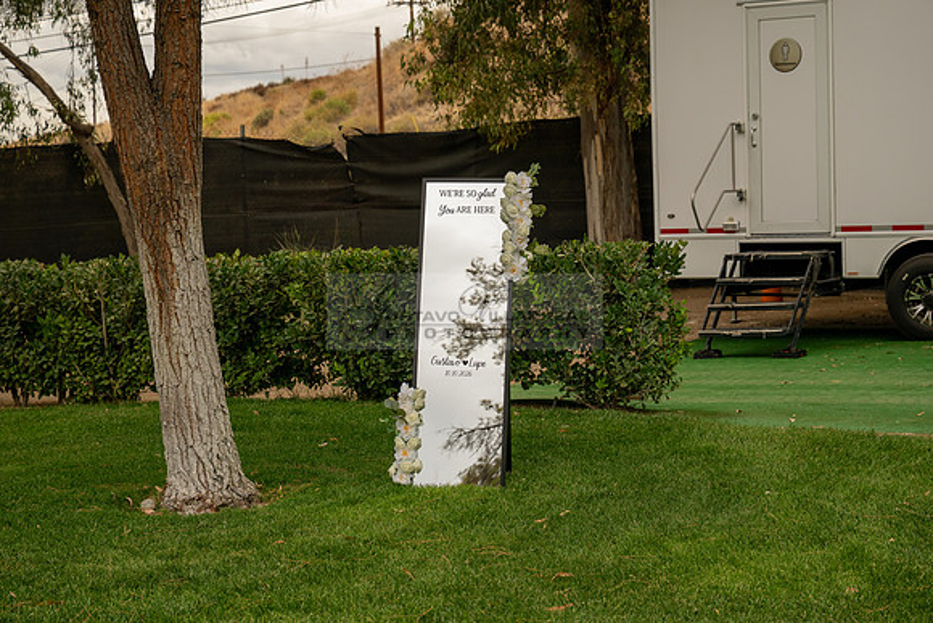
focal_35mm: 70
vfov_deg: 19.5
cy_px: 312
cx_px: 466
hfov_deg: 28.8
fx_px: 1815
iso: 200
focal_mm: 70
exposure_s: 1/400
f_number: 5.6
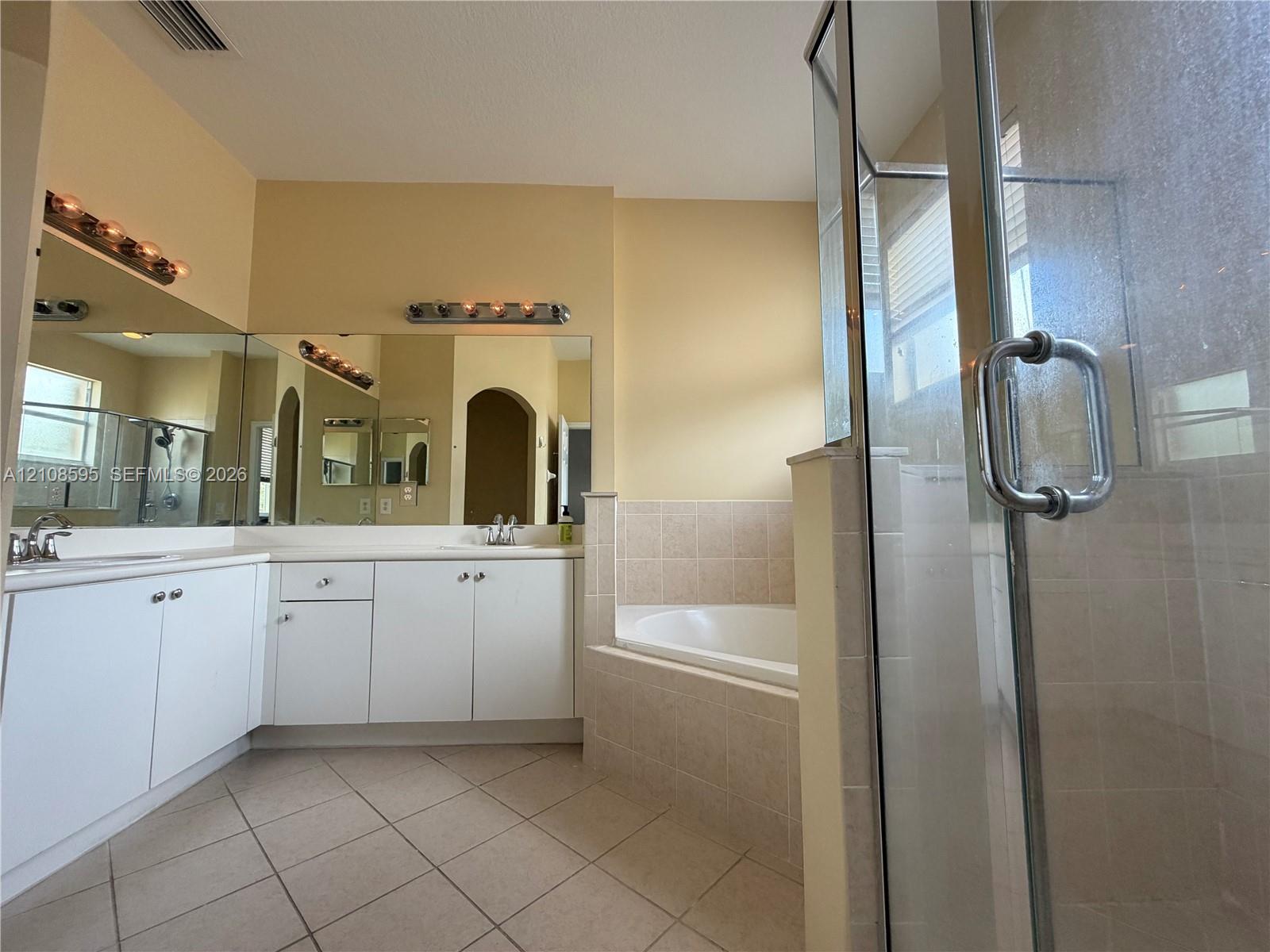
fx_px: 514
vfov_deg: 85.7
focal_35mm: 14
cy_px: 476
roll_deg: +0.1
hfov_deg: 102.1
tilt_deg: +4.5
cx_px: 635
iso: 250
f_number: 2.2
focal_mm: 2.22
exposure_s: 1/120
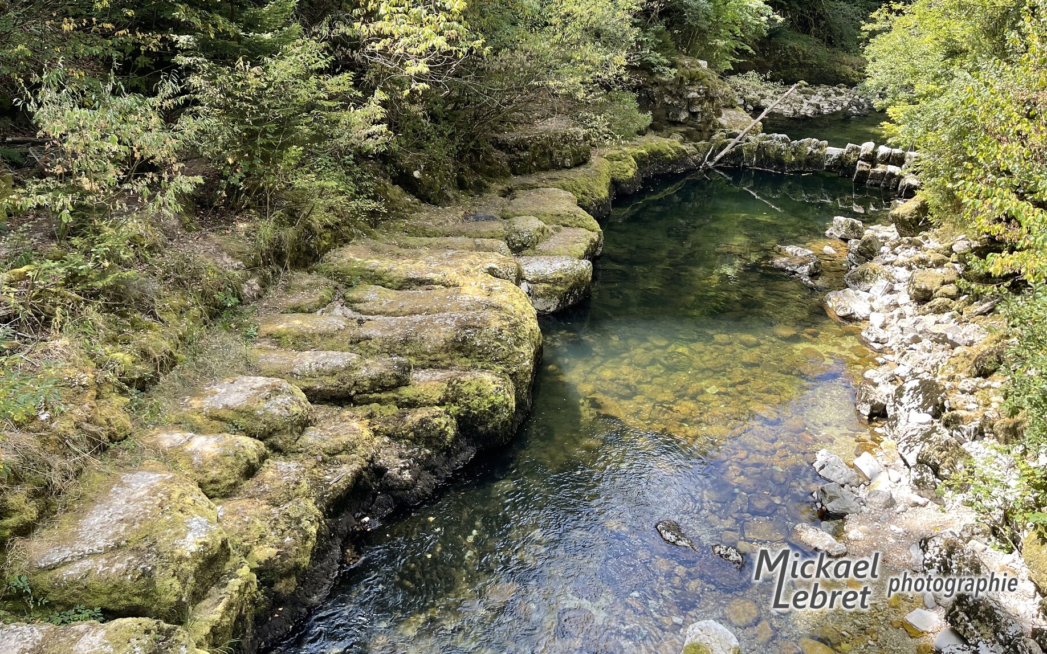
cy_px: 242
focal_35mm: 30
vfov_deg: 41.5
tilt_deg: -18.2
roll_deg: -1.5
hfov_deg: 62.9
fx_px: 856
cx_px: 547
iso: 32
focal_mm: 5.1
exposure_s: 1/366
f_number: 1.6
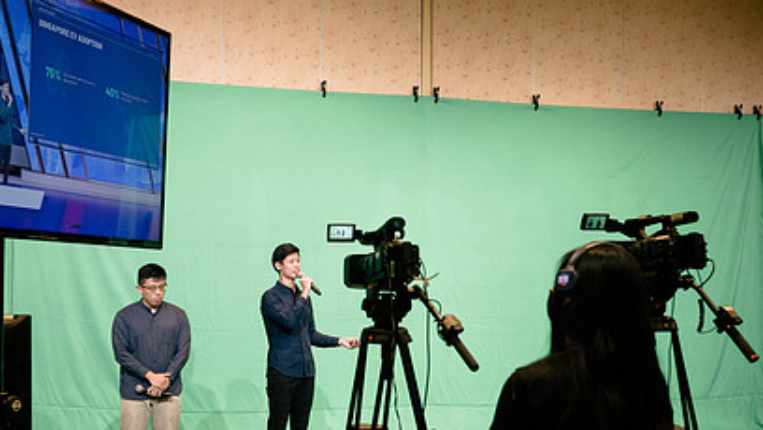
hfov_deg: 42.1
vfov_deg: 24.8
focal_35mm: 48
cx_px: 238
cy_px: 287
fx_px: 972
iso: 500
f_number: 2
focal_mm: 15
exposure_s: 1/160
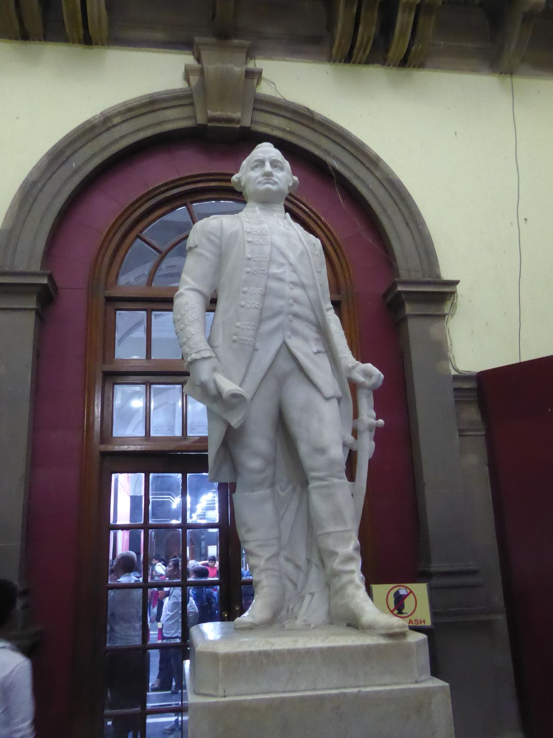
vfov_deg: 56.8
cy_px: 369
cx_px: 276
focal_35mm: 32
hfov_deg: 44.2
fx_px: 682
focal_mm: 5.4
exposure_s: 1/25
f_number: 3.5
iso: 1600
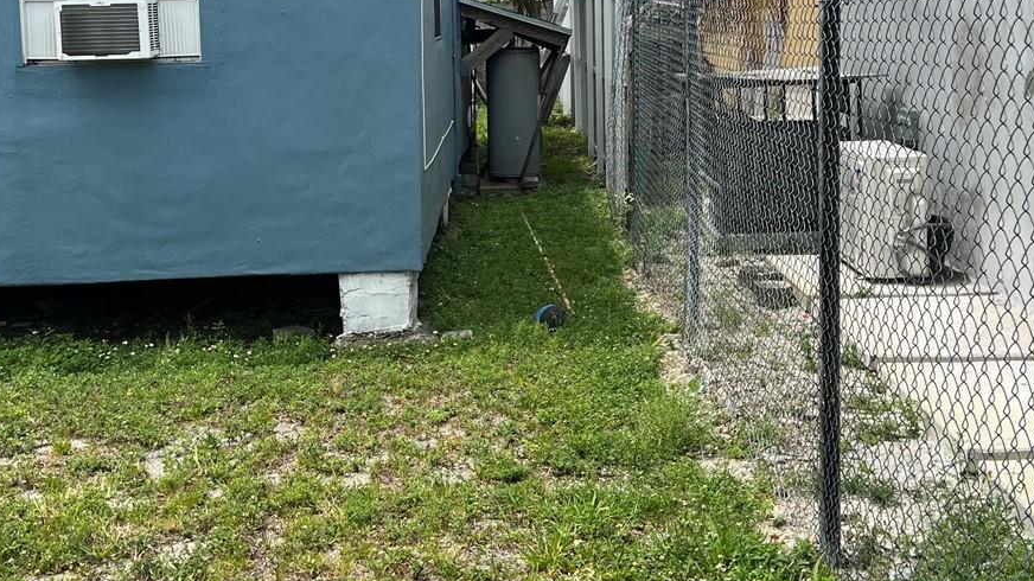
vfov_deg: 22.8
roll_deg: +0.6
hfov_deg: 39.8
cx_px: 556
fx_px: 1425
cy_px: 146
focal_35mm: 52
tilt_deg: -5.8
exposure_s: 1/2632
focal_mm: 5.7
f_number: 1.5
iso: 50
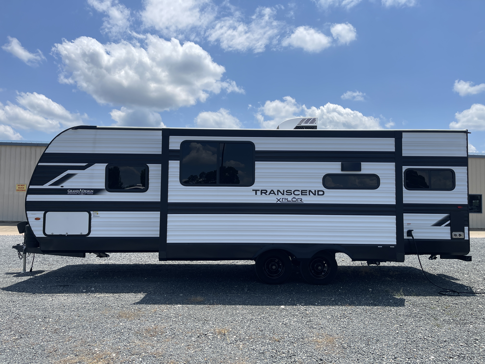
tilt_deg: +1.9
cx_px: 242
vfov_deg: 54.9
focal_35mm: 25
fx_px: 350
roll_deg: -1.5
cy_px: 182
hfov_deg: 69.4
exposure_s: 1/5917
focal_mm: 5.1
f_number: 1.6
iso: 32
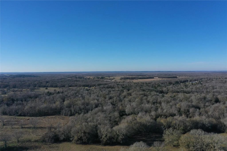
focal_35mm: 28
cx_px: 114
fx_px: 177
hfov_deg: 65.5
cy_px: 76
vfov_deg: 46.4
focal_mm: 10.26
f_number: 6.3
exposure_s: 1/500
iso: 100
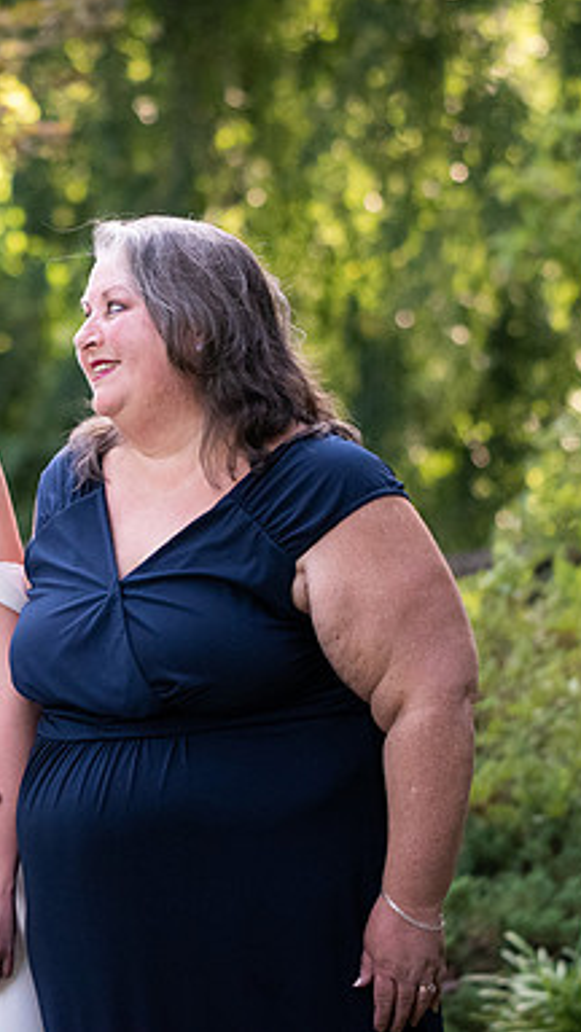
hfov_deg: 4.6
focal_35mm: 263
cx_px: 0
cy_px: 428
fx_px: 7203
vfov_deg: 8.2
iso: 2500
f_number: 2.8
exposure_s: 1/4000
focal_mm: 95
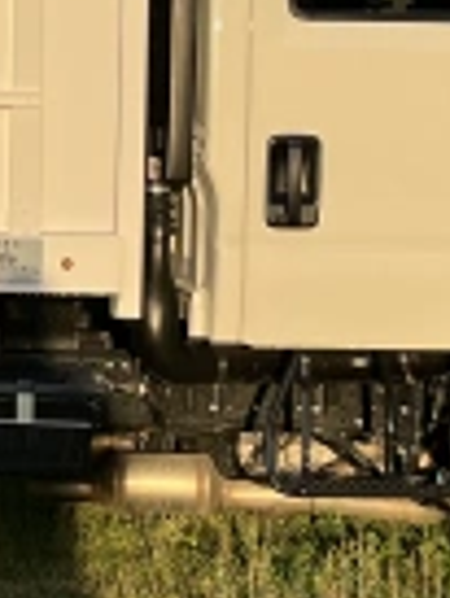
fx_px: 2631
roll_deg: +1.2
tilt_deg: -1.6
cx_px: -258
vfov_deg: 13.0
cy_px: 175
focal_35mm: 152
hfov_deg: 9.5
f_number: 1.5
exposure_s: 1/3831
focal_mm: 5.7
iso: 50
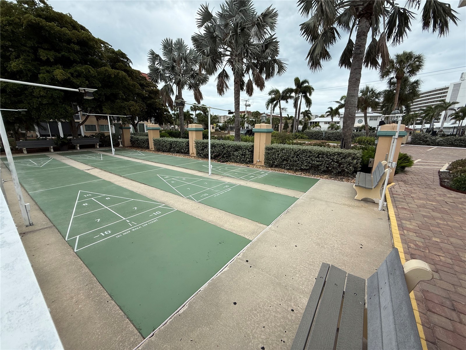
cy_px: 175
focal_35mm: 14
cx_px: 233
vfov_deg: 85.7
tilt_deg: -13.6
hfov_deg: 102.1
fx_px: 188
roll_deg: -0.8
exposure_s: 1/1572
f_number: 2.2
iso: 50
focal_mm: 2.22
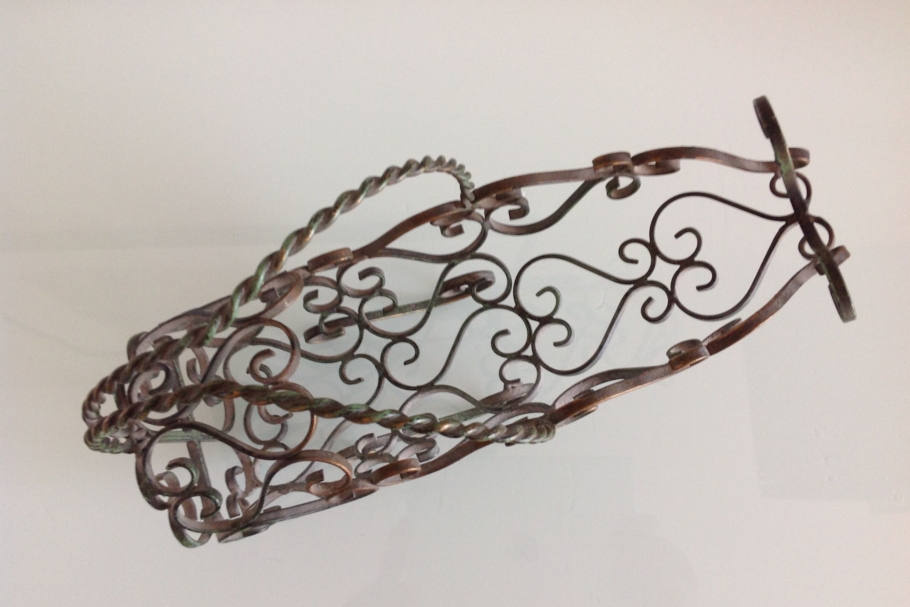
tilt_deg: -79.7
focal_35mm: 37
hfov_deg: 51.9
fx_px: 935
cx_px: 462
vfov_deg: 35.9
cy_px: 305
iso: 100
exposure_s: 1/15
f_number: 2.4
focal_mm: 4.28
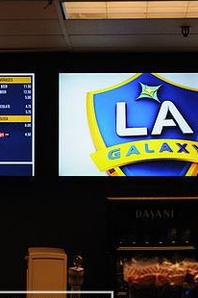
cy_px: 160
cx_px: 45
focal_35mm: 206
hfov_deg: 6.6
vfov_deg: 10.0
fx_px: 1703
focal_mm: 110
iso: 800
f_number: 2.8
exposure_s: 1/400
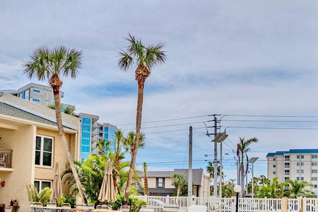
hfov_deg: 46.2
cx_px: 91
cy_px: 182
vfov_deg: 31.4
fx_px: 362
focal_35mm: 41
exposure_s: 1/8000
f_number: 2.8
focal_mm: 16
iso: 100
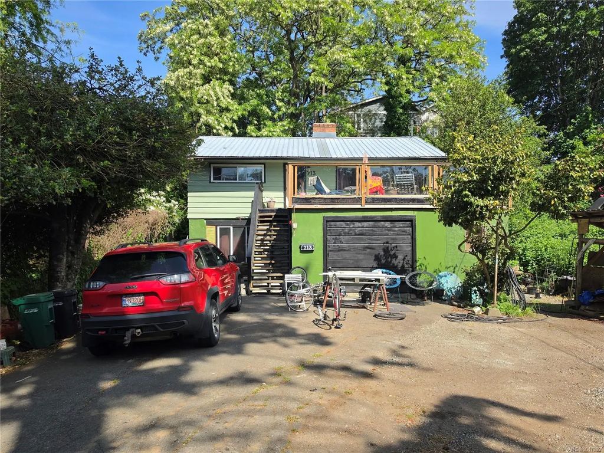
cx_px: 302
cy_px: 226
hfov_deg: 73.9
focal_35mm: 23
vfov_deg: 58.9
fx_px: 401
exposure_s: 1/3697
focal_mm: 6.5
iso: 64
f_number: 1.4
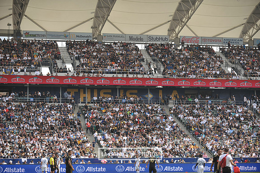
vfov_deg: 13.0
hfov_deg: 19.5
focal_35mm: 105
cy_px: 86
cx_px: 130
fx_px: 758
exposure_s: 1/2500
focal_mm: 105
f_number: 3.5
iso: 320
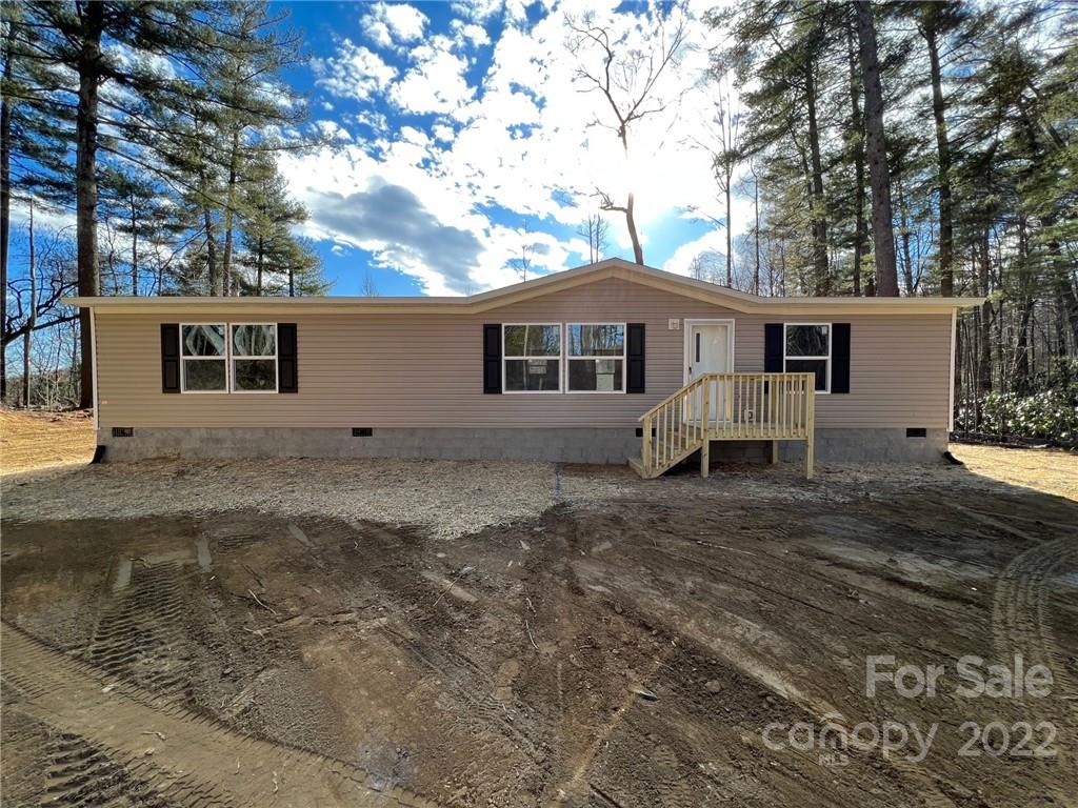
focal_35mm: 13
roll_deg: +0.1
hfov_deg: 106.2
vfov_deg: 89.9
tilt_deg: -2.4
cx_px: 539
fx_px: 405
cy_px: 404
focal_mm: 1.57
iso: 32
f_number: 1.8
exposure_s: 1/511
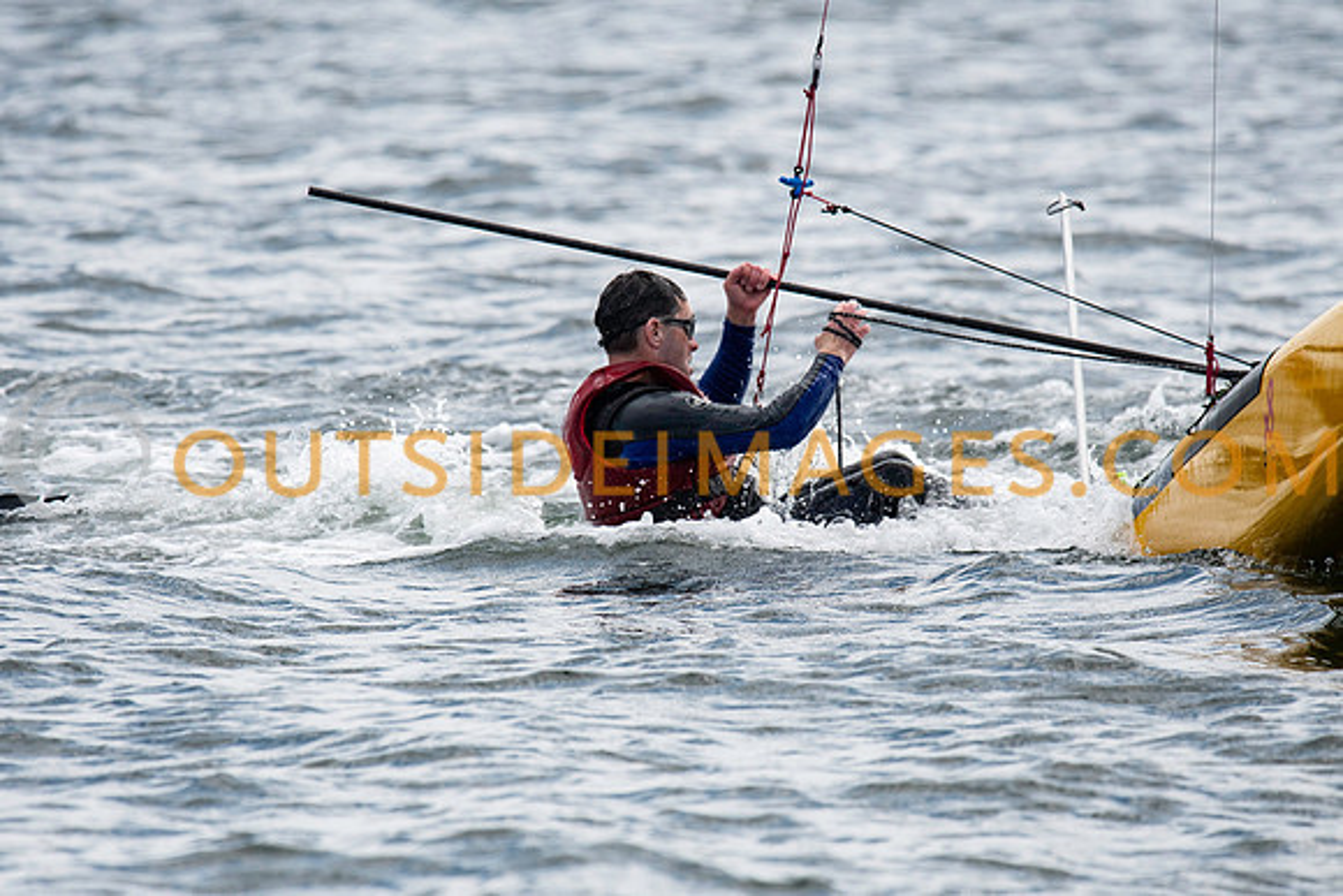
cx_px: 672
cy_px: 448
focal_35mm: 450
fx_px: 16791
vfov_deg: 3.1
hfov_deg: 4.6
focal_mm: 300
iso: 400
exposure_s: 1/4000
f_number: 5
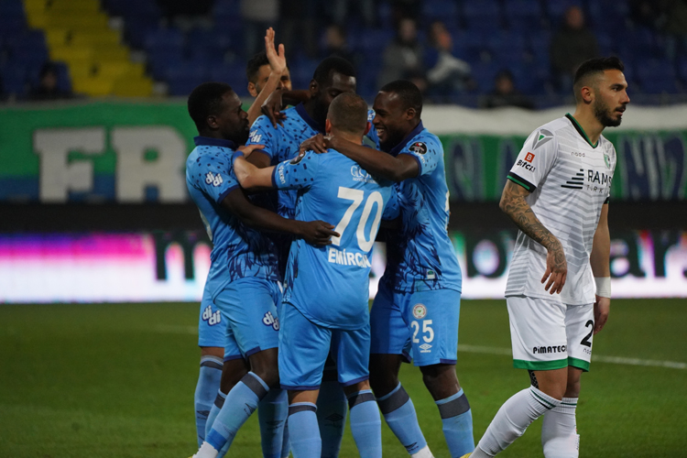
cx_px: 344
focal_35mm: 400
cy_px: 229
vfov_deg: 3.4
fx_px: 7633
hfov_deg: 5.2
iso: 10000
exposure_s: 1/2000
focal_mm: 400
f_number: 5.6
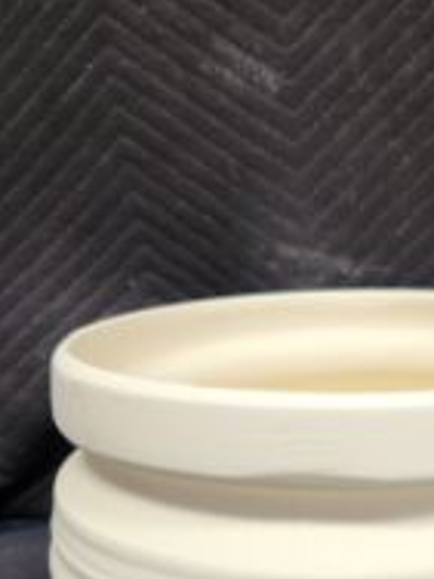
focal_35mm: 49
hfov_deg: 28.3
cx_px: 406
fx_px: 819
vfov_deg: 37.5
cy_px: 462
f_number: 1.8
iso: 250
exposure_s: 1/120
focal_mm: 5.4
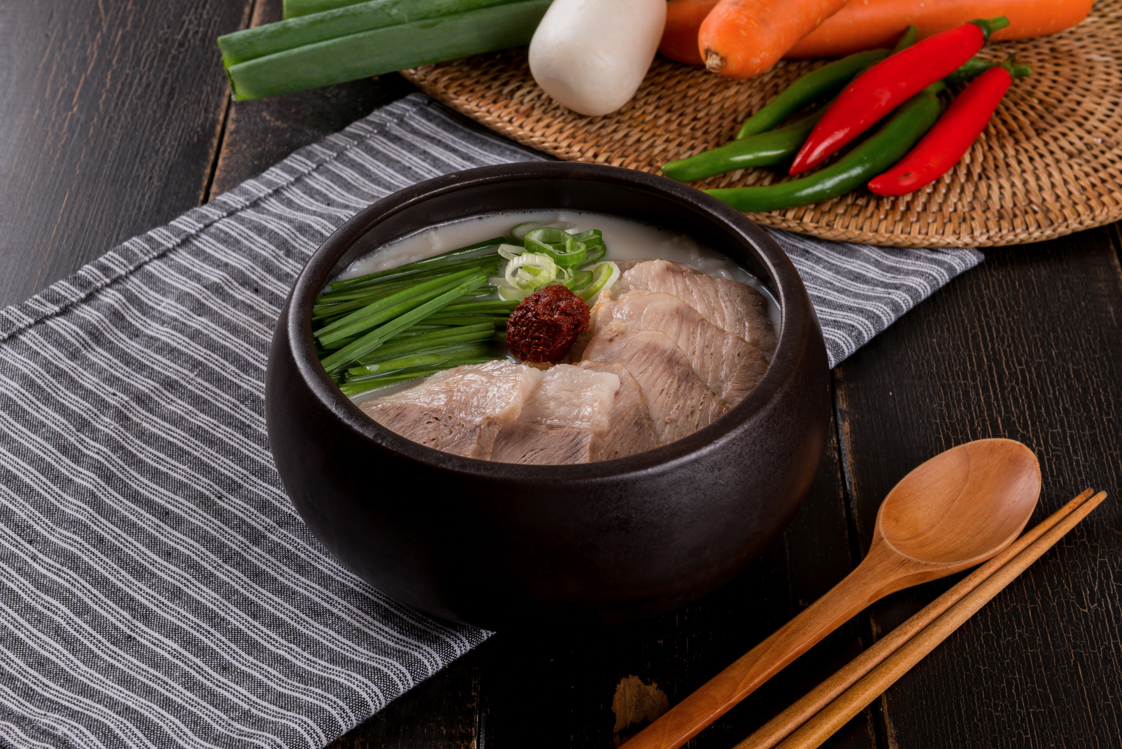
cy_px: 374
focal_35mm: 70
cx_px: 561
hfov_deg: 28.8
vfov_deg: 19.5
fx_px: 2182
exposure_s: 1/160
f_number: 18
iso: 100
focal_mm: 70
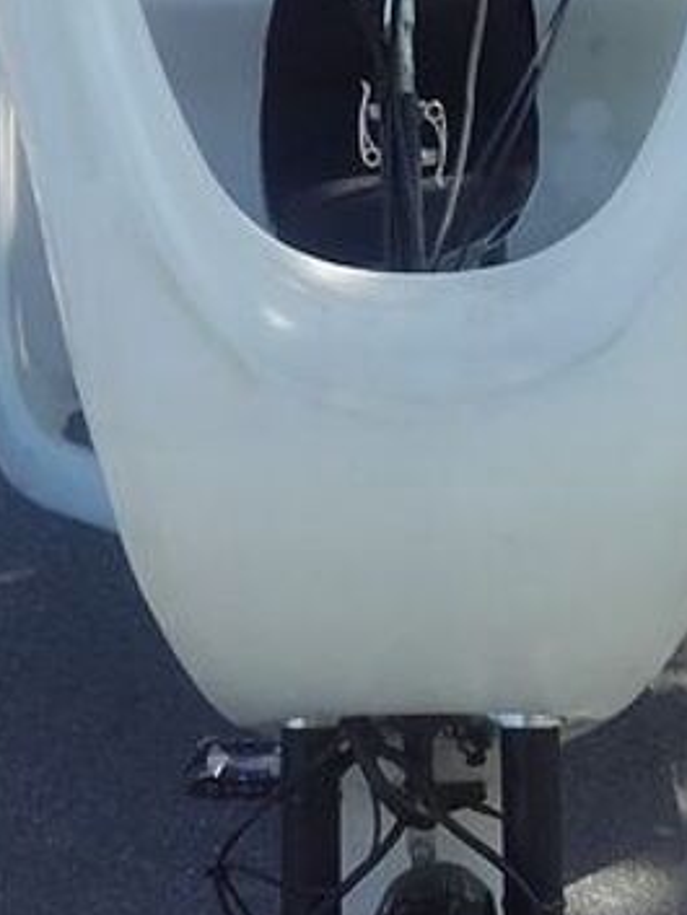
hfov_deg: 12.7
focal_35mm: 117
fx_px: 3094
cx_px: 373
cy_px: -273
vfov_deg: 16.0
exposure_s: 1/372
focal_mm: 3.31
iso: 50
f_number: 2.2
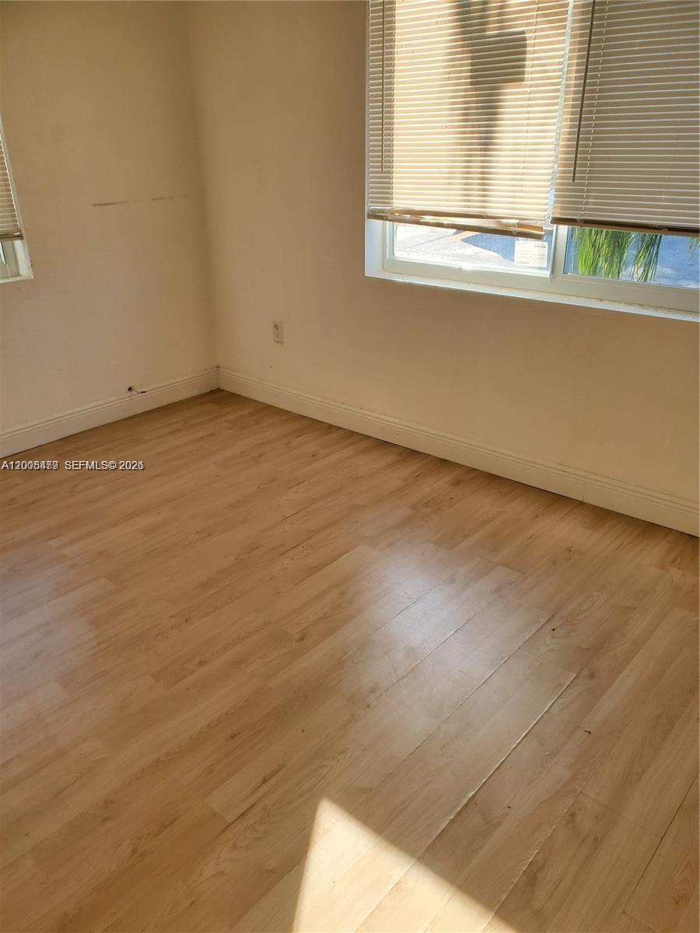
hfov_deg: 53.1
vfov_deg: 67.3
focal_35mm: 26
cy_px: 466
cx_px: 350
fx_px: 701
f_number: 2.4
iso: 50
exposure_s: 1/194
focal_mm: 4.3
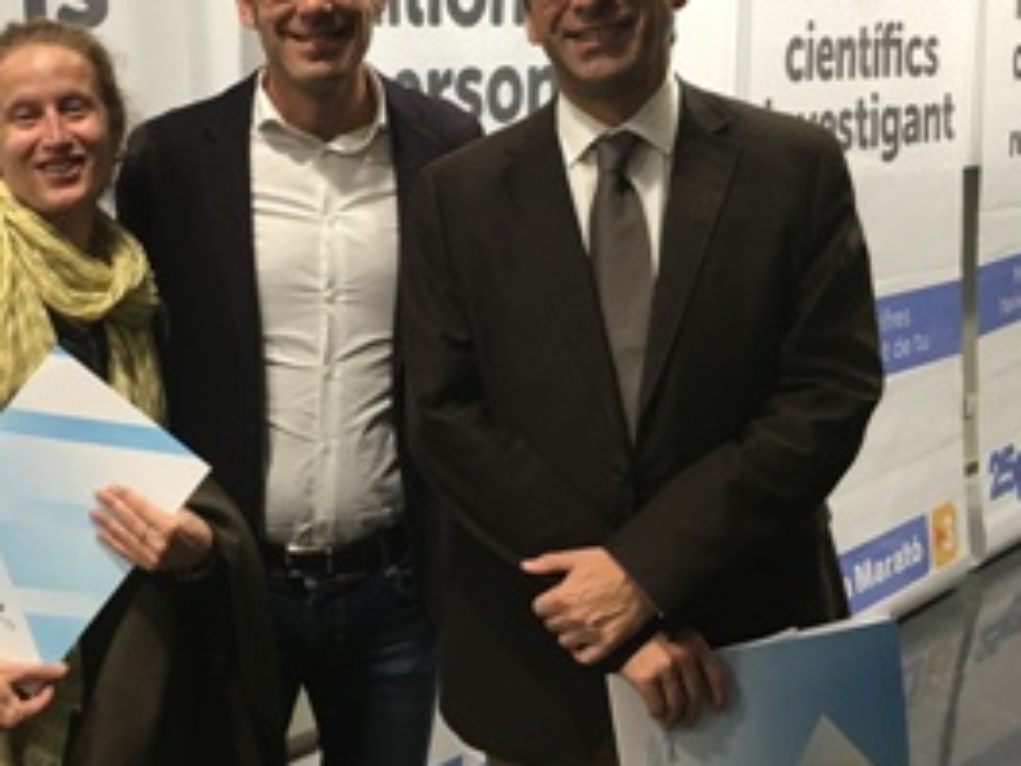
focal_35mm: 49
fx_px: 1446
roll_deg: -0.5
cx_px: 293
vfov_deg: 29.7
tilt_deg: -8.5
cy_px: 327
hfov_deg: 38.2
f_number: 2.2
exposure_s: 1/17
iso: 32
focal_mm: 4.15
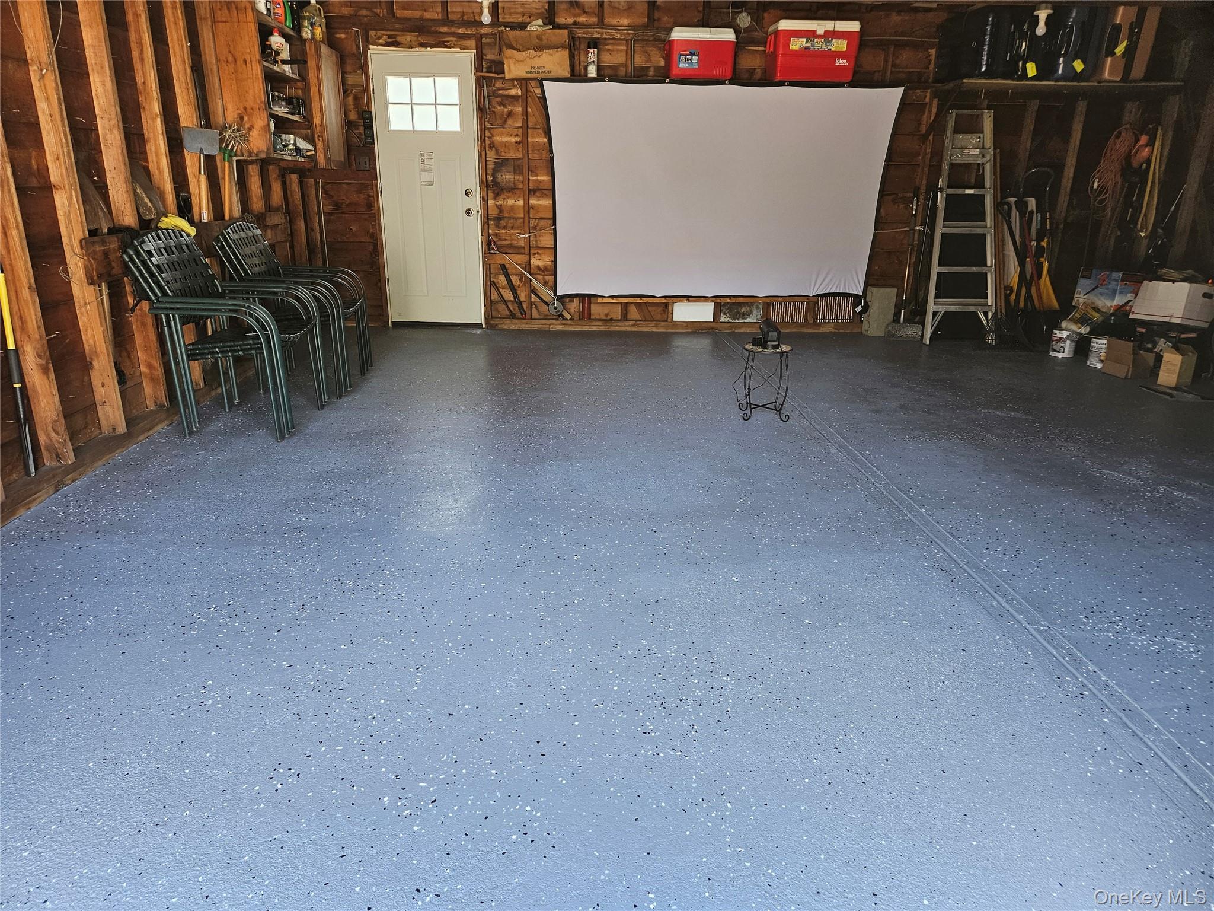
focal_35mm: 23
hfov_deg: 73.9
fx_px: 807
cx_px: 607
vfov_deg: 58.9
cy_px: 456
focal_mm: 5.4
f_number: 1.8
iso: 160
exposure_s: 1/180
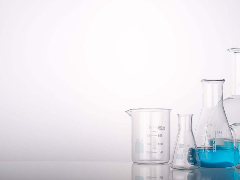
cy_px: 90
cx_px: 134
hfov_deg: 20.0
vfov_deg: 15.1
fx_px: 679
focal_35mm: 98
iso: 100
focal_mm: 60
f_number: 9
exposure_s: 1/200
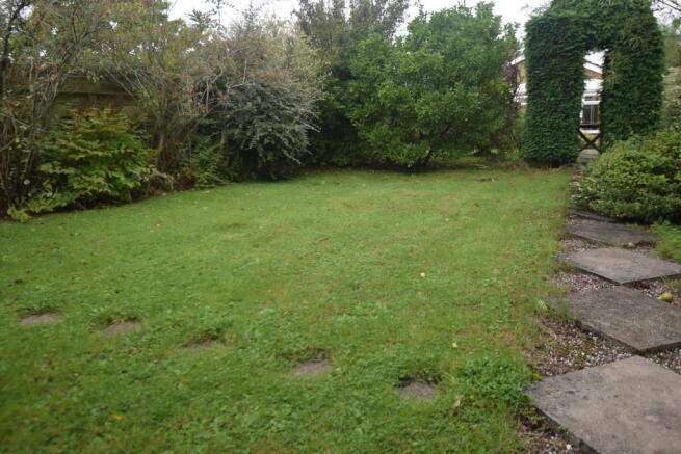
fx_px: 454
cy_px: 227
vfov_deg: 53.2
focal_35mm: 24
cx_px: 340
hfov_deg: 73.7
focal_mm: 16
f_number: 4
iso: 400
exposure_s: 1/640
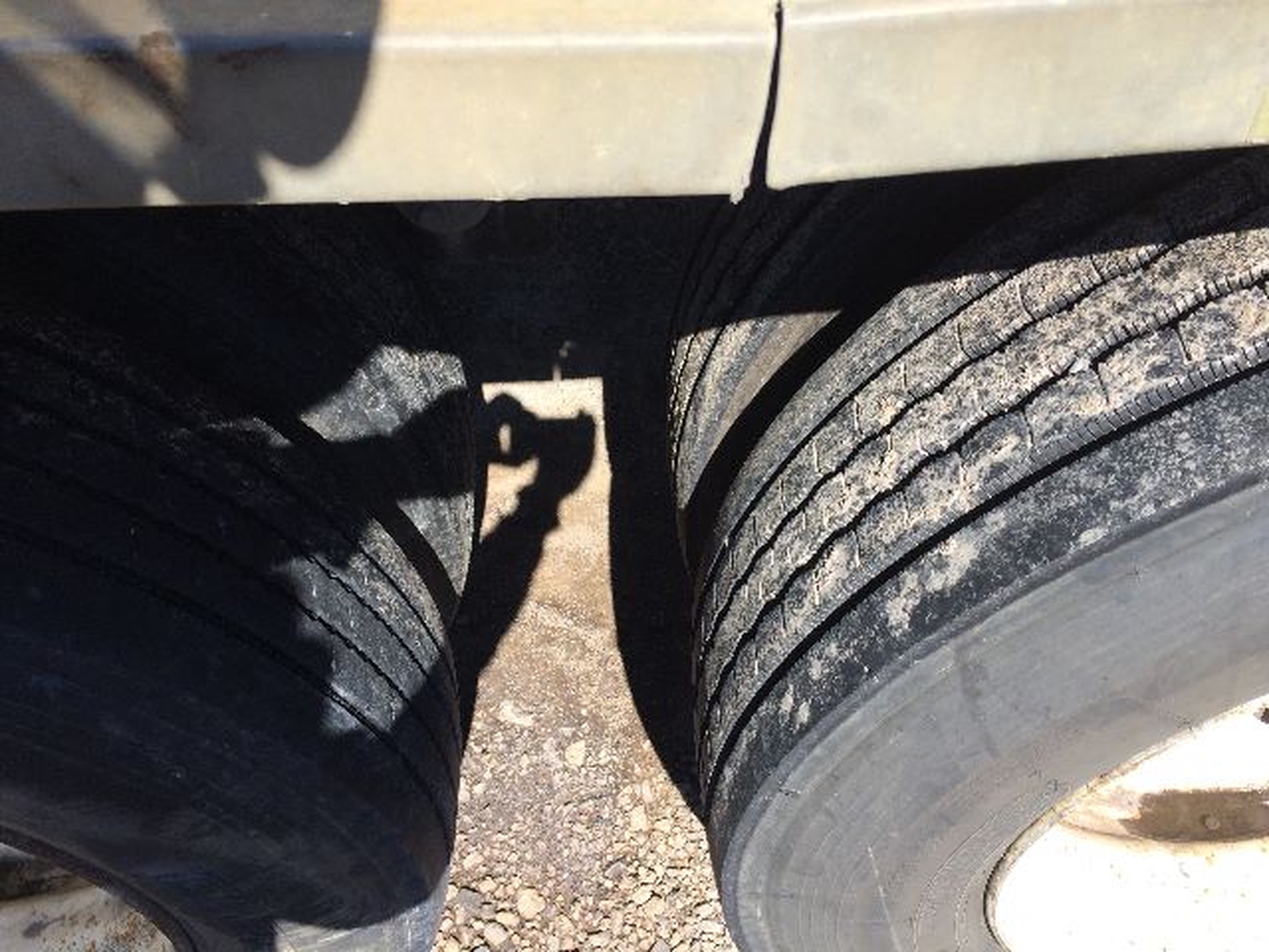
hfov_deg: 61.7
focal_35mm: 29
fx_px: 1063
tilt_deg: -46.5
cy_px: 476
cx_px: 634
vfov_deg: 48.2
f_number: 2.2
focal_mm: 4.15
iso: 32
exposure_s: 1/1080
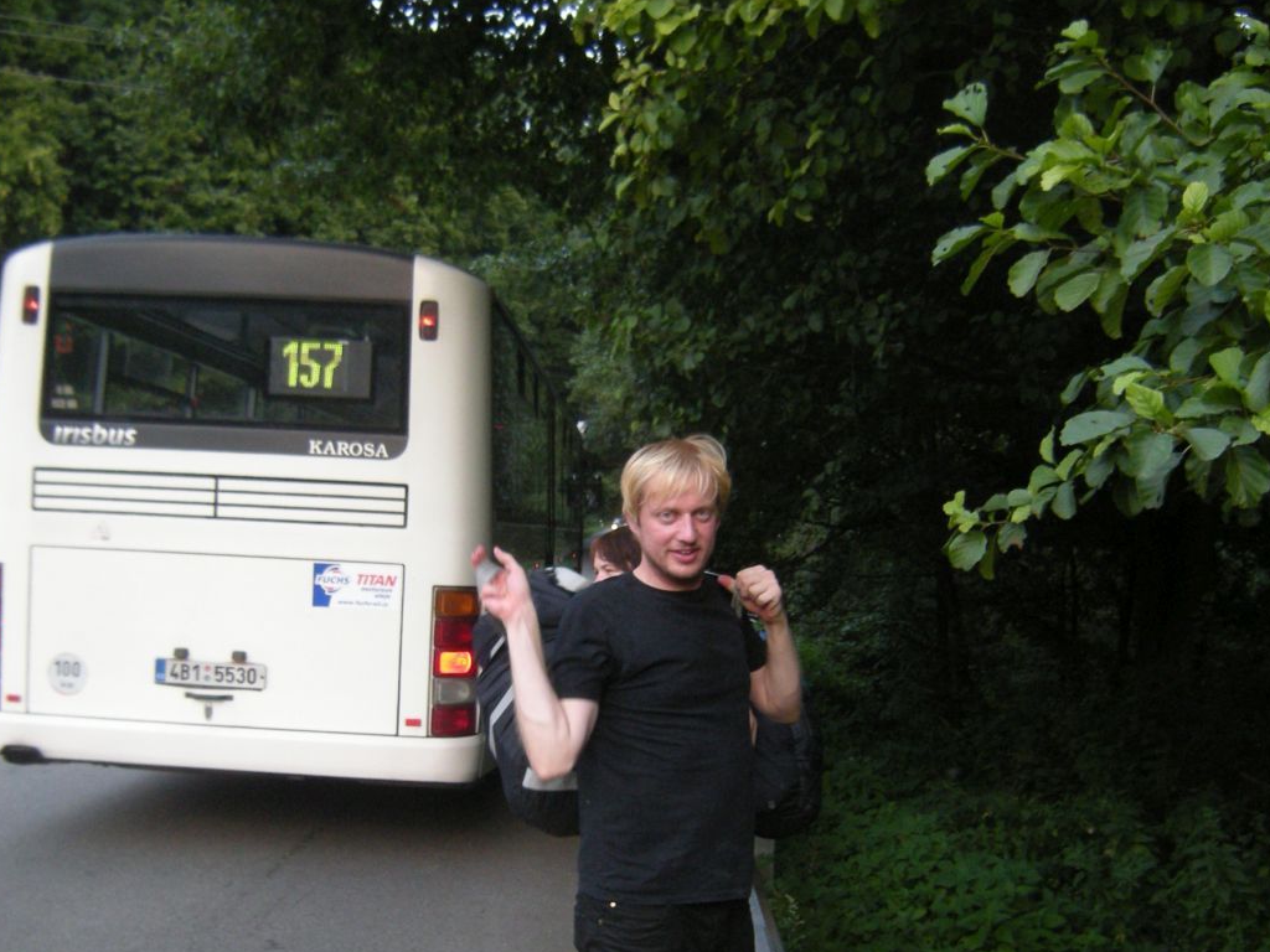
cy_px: 609
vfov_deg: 34.9
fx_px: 1504
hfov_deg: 45.7
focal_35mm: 41
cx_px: 585
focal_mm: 4.7
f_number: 2.8
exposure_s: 1/77
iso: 209
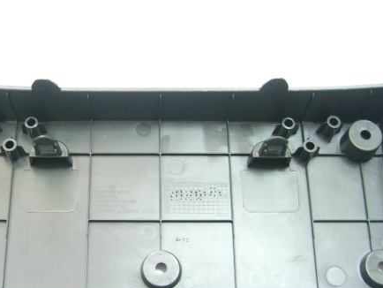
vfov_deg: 26.0
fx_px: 620
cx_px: 165
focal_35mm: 56
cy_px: 185
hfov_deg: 34.3
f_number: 2.8
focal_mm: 7.9
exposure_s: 1/10
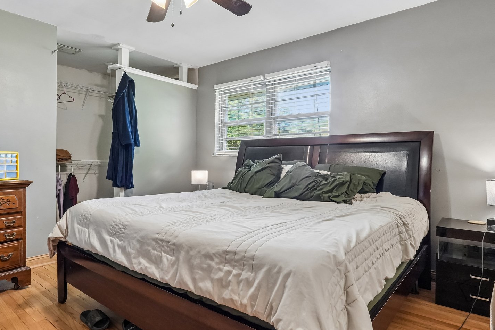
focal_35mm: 23
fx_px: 316
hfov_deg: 75.8
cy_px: 165
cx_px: 220
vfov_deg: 55.1
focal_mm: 16
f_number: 8
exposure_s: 1/30
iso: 1600
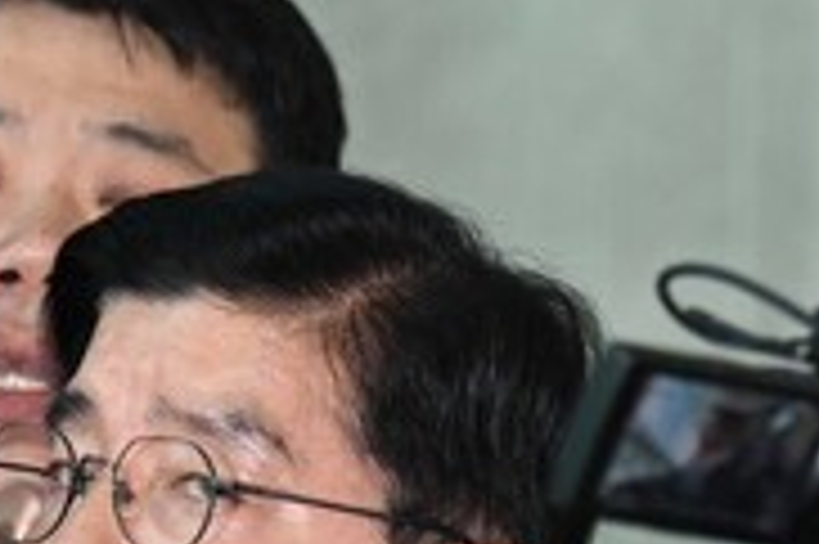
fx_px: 17206
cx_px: -954
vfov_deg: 1.8
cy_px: 587
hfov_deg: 2.7
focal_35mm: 757
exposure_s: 1/200
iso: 720
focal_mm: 145
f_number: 4
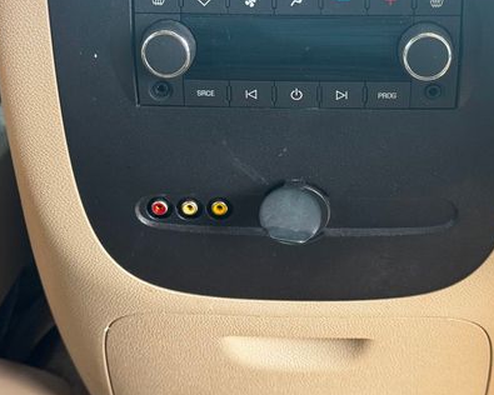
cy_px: 146
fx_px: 1111
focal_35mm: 76
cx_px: 290
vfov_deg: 20.1
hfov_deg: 25.0
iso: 100
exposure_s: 1/92
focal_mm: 6.76
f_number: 1.78
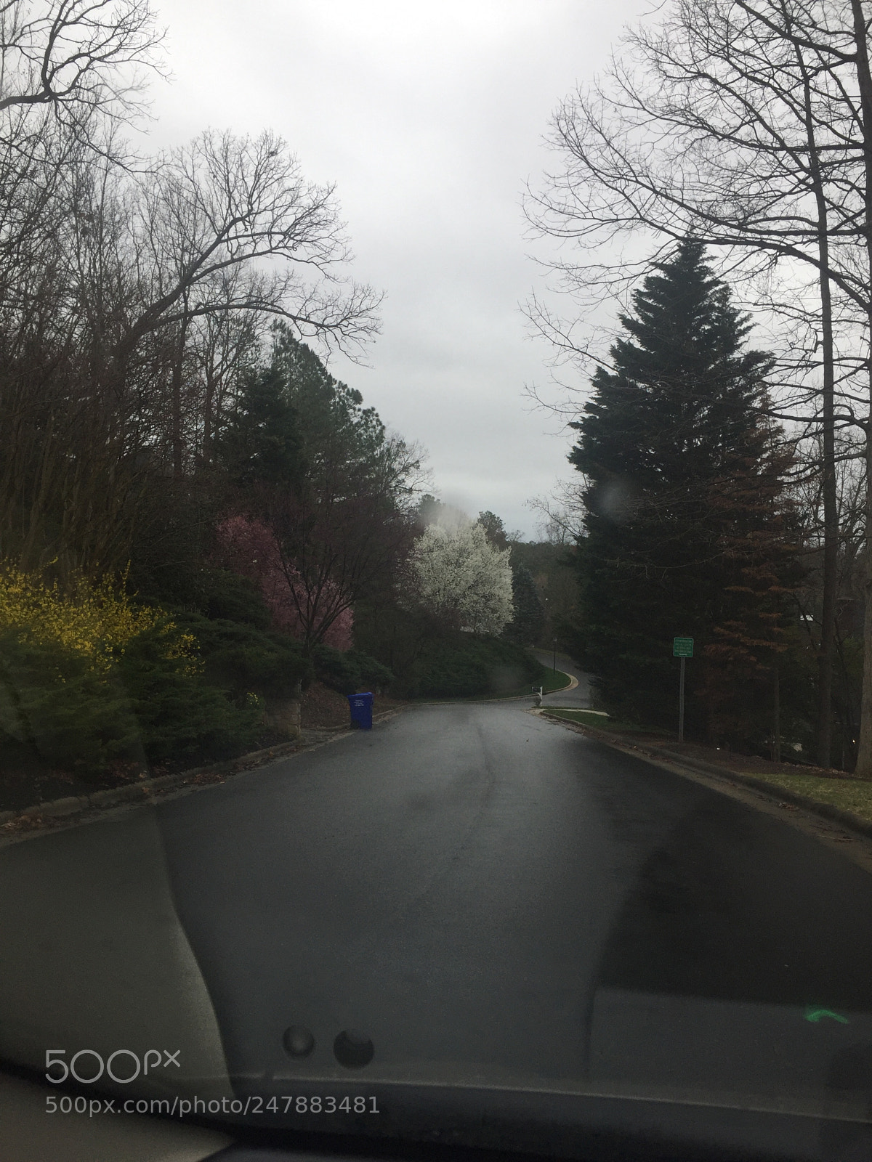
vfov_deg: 61.7
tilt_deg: -2.3
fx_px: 974
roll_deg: -1.8
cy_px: 581
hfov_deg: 48.2
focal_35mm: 29
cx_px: 436
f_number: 2.2
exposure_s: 1/471
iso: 32
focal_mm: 4.15
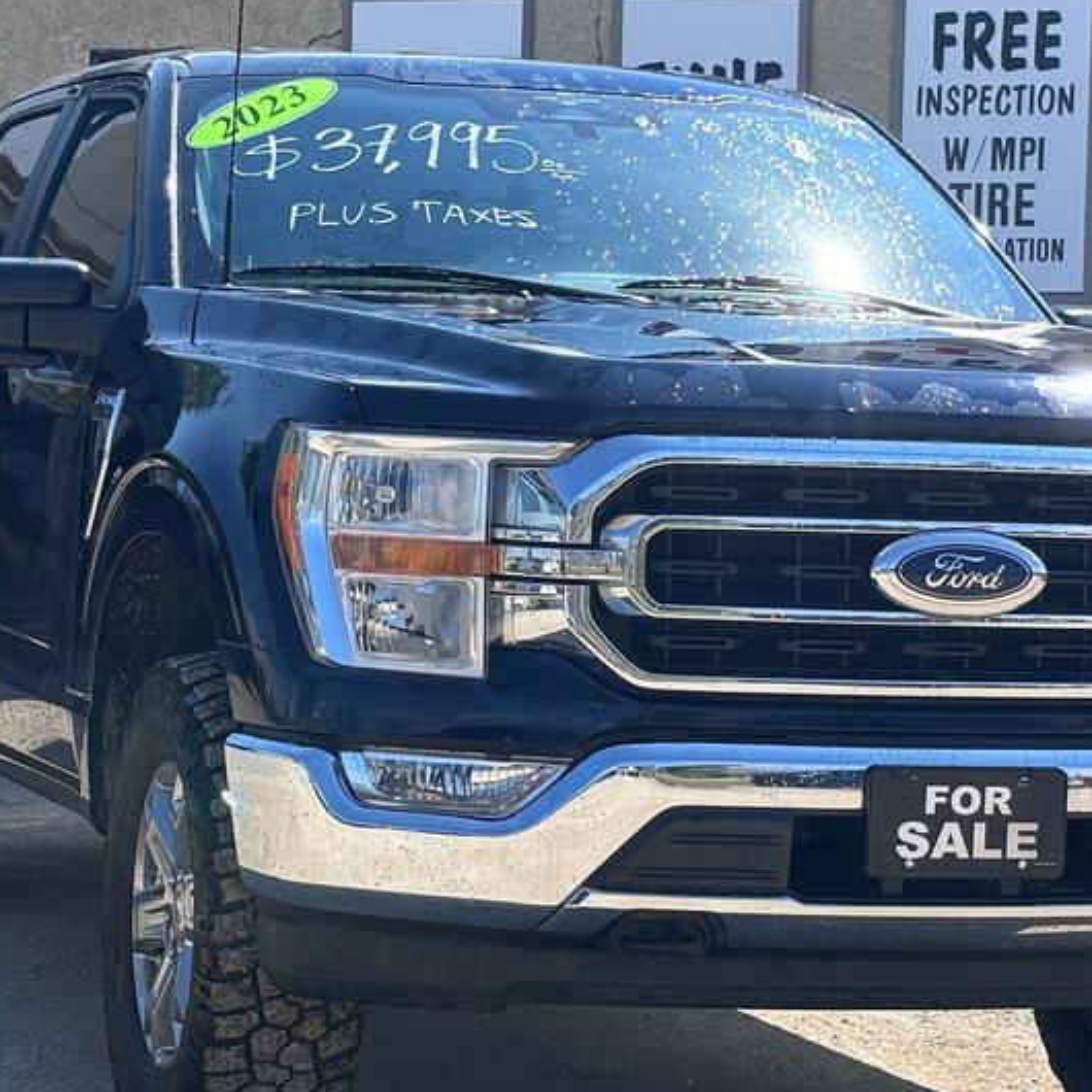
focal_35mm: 111
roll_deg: -2.0
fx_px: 3962
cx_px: 540
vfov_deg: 15.7
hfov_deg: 15.7
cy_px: 536
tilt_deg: -1.2
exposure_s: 1/1724
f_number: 1.6
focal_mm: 5.96
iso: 32
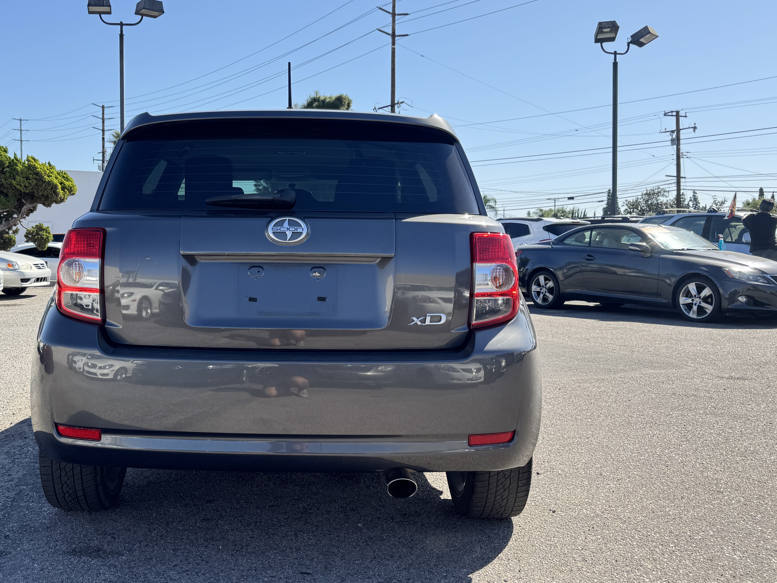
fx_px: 786
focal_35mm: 35
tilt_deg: -1.4
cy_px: 255
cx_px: 289
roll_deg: -0.9
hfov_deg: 52.0
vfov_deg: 40.6
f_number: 1.78
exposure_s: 1/2174
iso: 80
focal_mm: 6.76
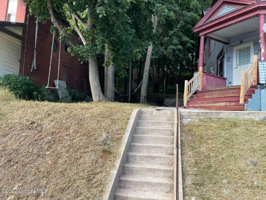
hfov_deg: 67.3
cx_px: 133
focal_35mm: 26
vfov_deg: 53.1
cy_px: 100
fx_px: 200
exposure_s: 1/317
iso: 32
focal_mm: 5.1
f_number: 1.6
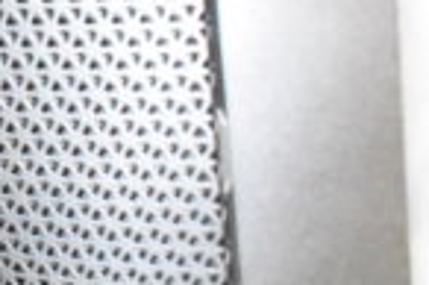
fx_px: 1345
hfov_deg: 14.8
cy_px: 19
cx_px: -435
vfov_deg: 12.0
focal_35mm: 113
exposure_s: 1/30
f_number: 3.5
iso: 16000
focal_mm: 18
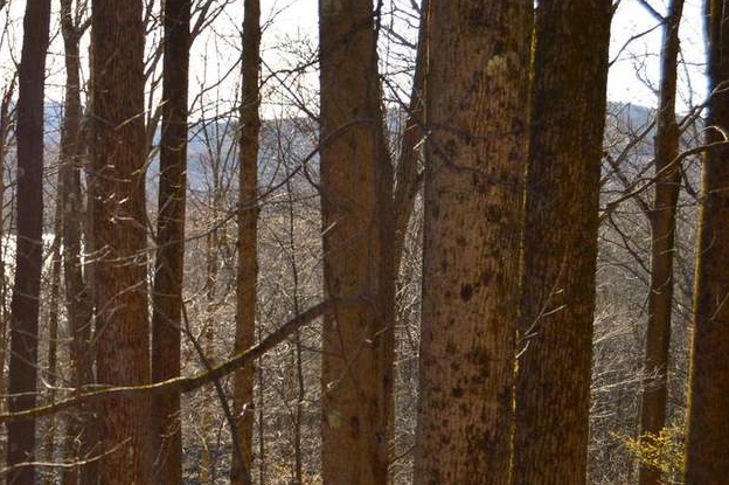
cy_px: 306
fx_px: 1619
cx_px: -16
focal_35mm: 80
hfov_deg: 24.1
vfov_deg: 17.0
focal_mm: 26
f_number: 5.6
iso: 100
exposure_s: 1/200
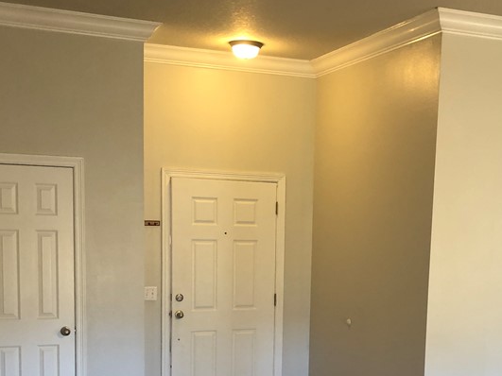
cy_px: 316
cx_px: 317
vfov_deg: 26.4
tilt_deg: -7.8
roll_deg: -1.1
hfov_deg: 35.3
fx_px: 783
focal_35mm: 54
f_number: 1.8
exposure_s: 1/17
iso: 40
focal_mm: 4
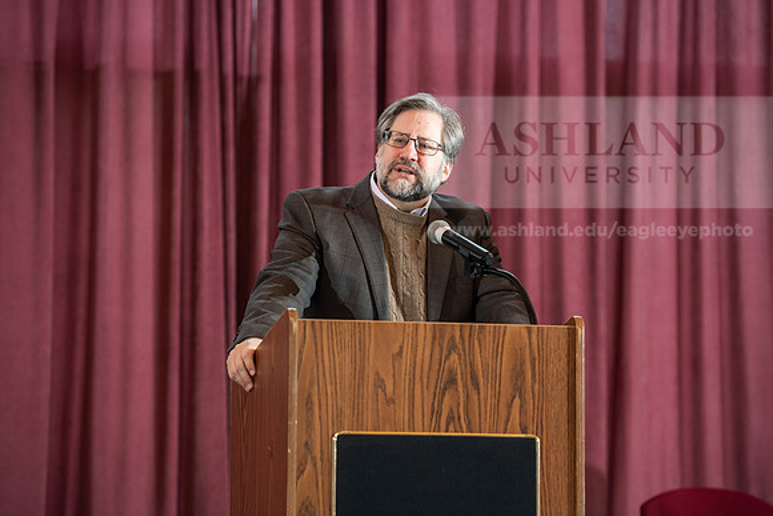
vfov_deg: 9.8
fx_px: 3007
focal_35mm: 140
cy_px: 258
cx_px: 386
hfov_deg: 14.7
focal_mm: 140
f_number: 3.5
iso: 1250
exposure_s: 1/200
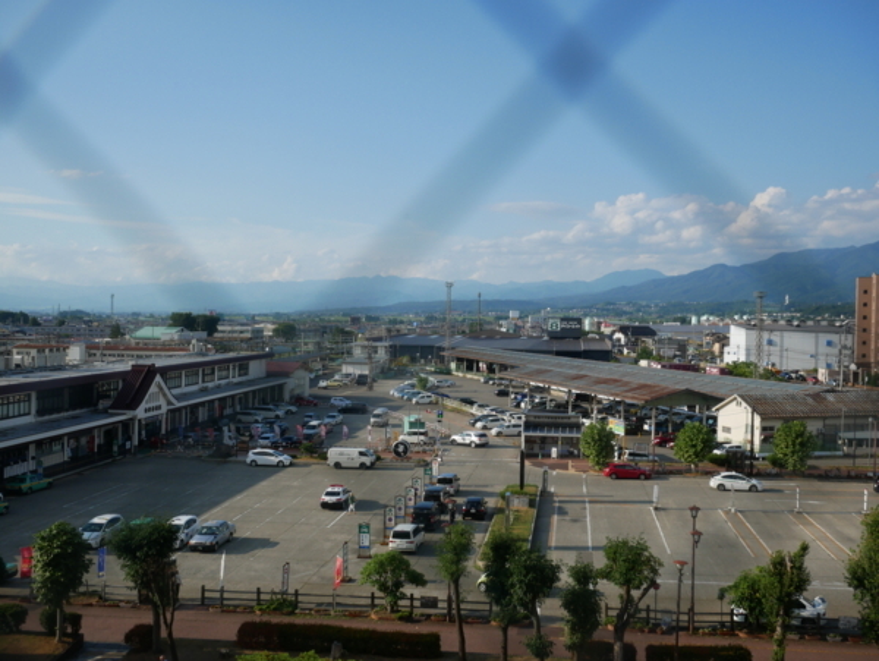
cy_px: 330
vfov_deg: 39.7
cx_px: 440
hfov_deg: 51.3
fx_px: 915
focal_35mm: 36
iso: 200
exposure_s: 1/400
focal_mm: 18
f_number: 8
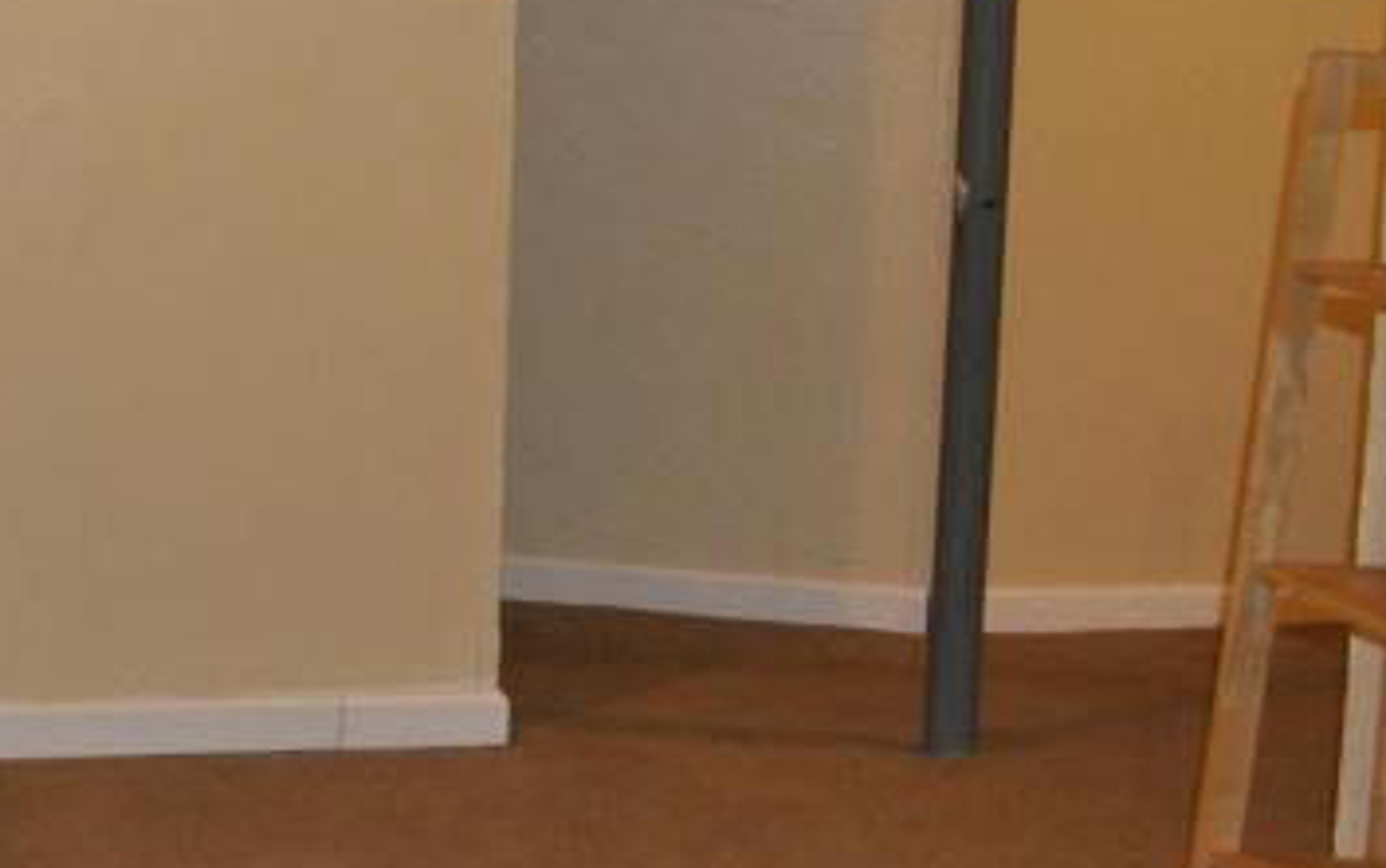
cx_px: -349
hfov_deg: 21.2
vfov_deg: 14.5
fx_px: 3401
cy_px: 192
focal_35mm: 90
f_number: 3.5
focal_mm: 18
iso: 800
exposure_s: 1/60
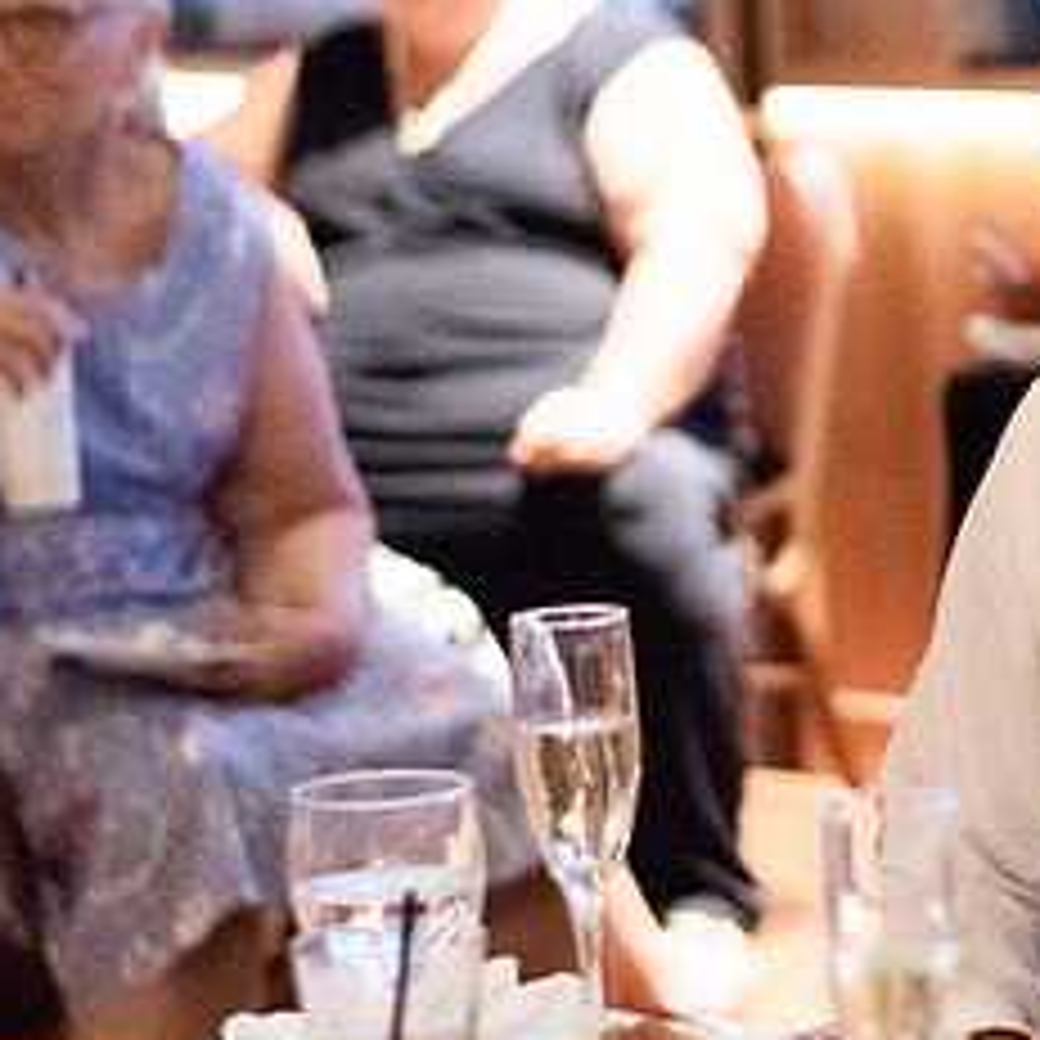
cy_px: 327
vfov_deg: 9.1
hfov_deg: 9.0
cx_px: 1237
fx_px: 6560
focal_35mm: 193
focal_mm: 50
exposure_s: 1/500
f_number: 1.8
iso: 5000
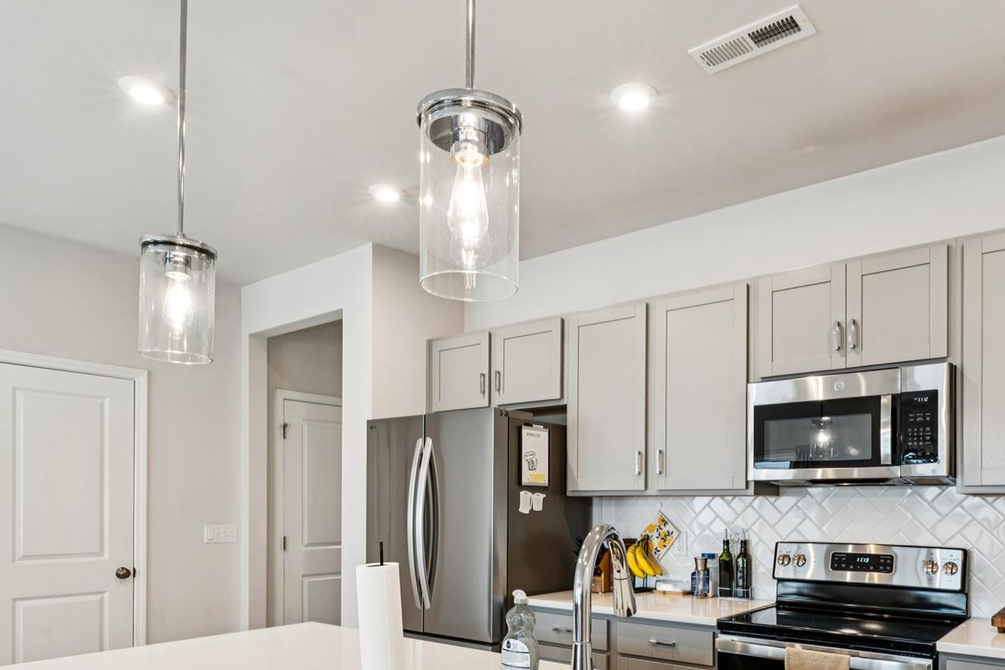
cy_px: 515
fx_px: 724
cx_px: 587
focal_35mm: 26
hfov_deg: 69.0
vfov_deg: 47.5
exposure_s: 1/2
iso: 100
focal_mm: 16.6
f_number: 13
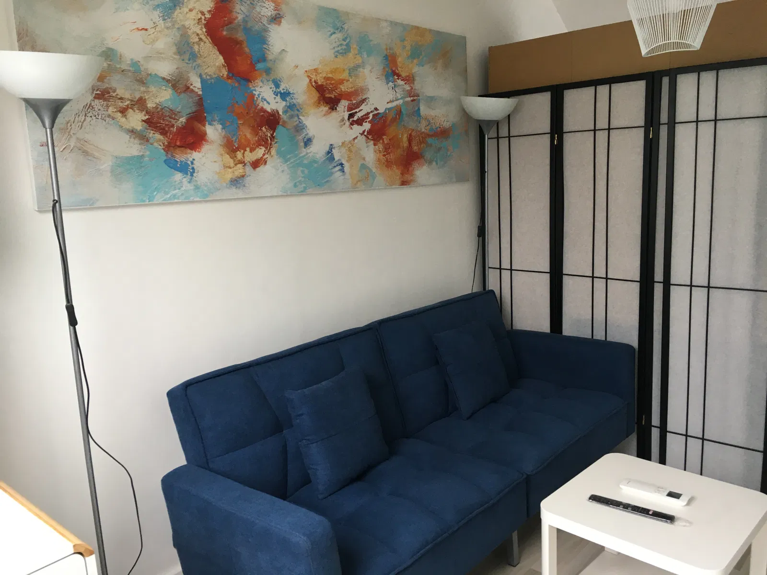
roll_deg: +3.4
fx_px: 643
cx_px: 384
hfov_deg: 61.7
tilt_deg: -10.3
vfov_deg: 48.2
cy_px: 288
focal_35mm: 29
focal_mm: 4.15
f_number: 2.2
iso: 100
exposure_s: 1/33
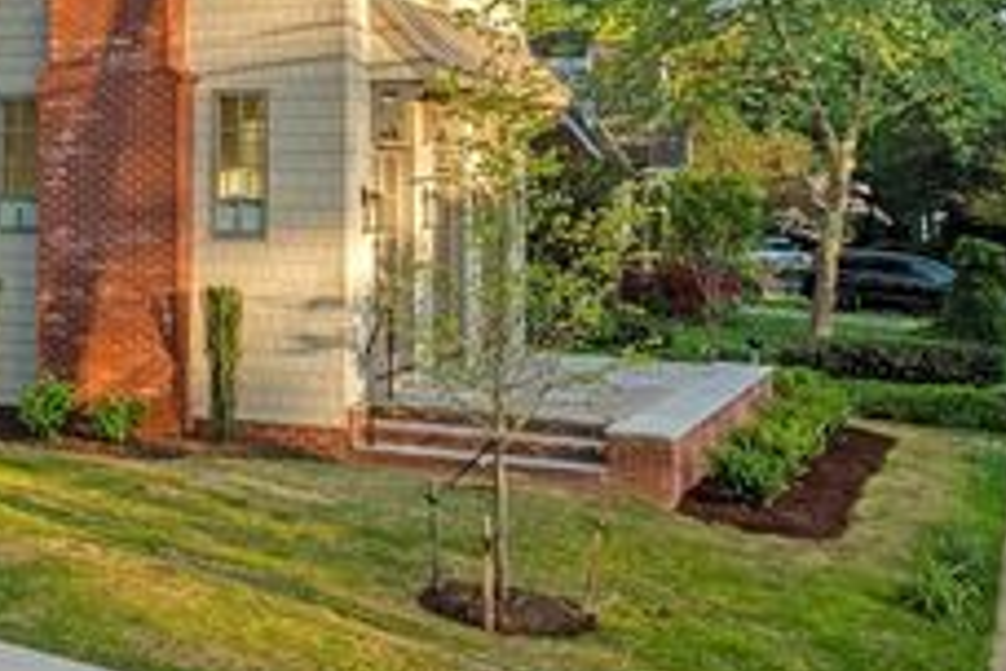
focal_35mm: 68
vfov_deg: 19.8
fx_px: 1900
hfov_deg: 27.5
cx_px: -62
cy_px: 130
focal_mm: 31
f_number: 9
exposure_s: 1/400
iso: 800
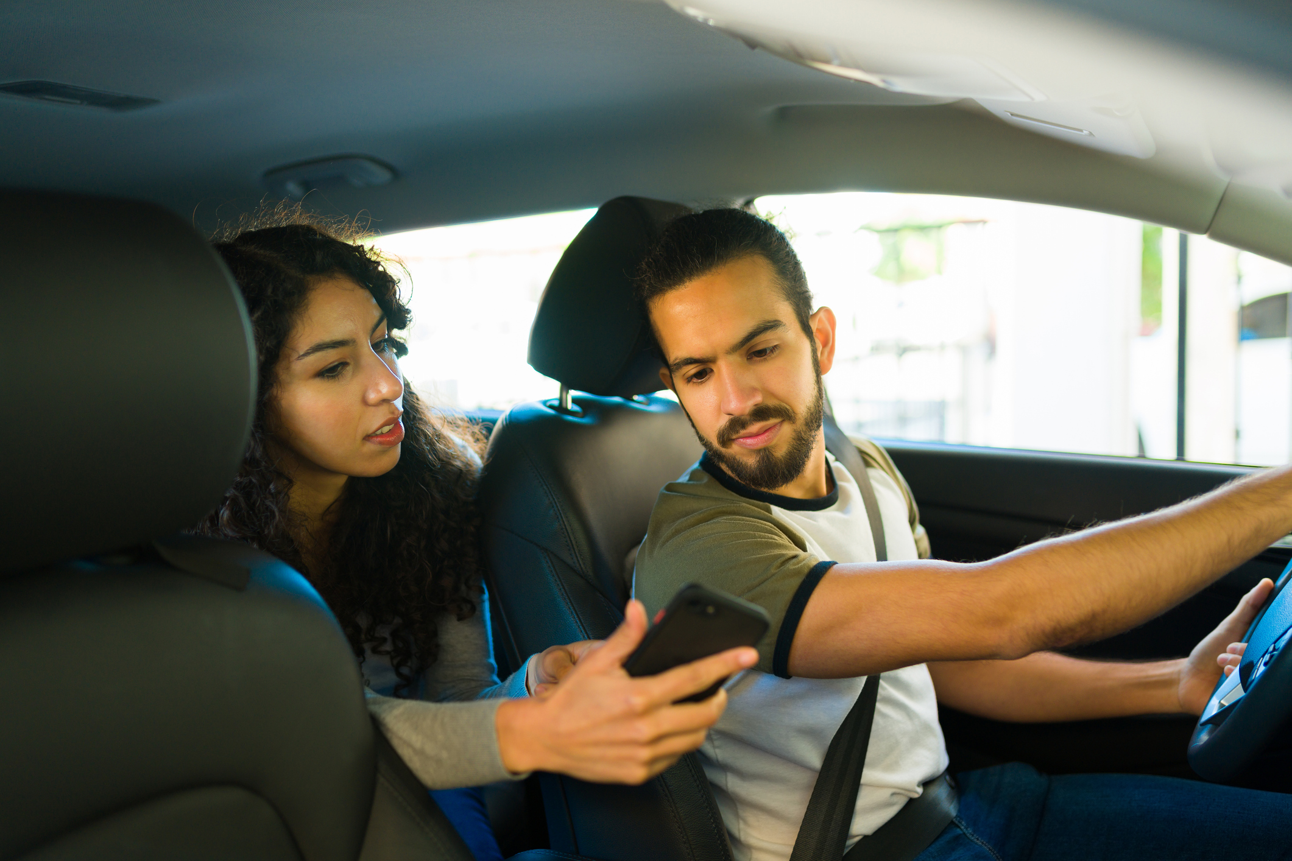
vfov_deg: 37.9
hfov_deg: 54.4
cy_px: 430
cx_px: 646
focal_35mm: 35
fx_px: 1256
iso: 250
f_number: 1.8
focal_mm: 35
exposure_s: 1/160
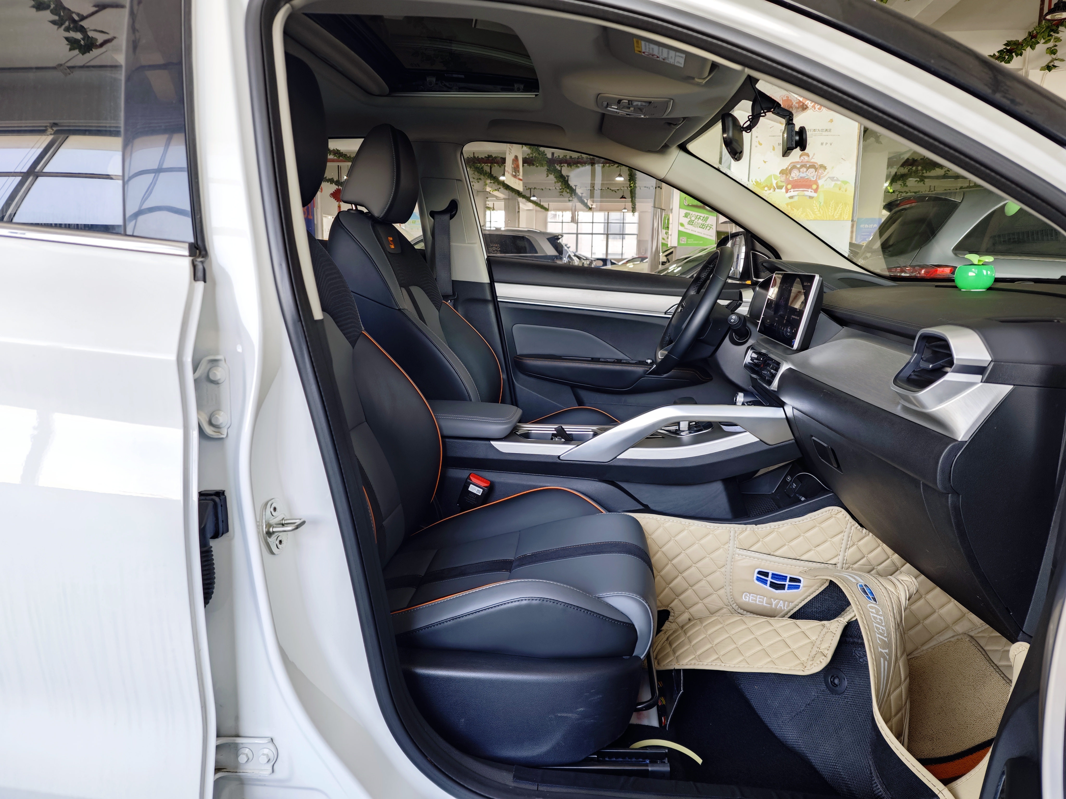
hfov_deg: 73.9
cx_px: 533
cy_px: 400
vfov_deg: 58.9
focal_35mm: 23
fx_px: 708
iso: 400
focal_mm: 6.55
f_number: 1.6
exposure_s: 1/101
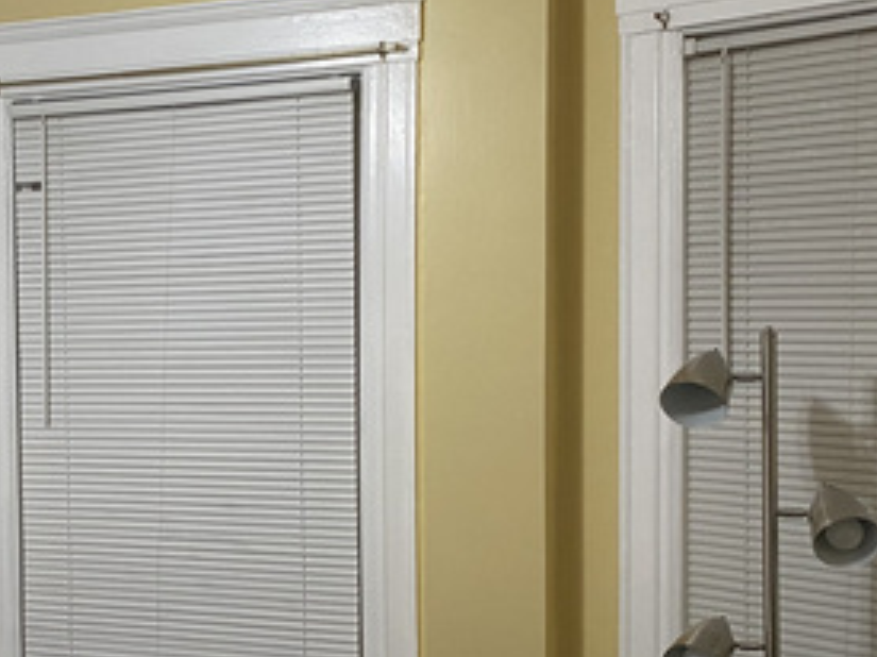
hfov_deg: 28.9
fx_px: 1595
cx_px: 14
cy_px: 402
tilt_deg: -2.4
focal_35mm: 63
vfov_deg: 23.2
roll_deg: +0.3
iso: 160
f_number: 1.8
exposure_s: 1/60
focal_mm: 4.25
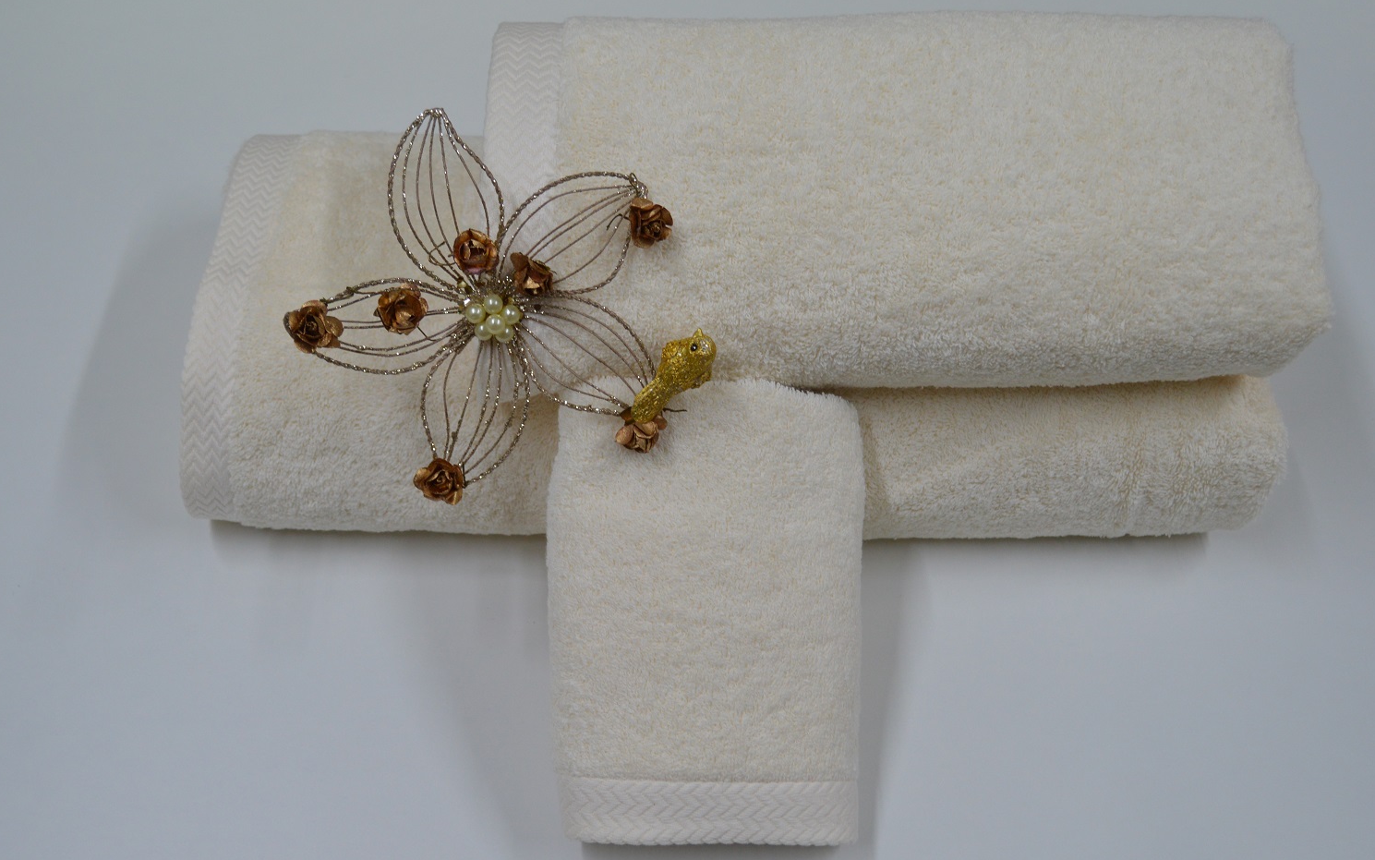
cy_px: 451
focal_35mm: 37
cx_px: 686
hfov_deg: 52.7
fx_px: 1387
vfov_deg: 34.4
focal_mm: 24
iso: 400
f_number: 5
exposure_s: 1/100
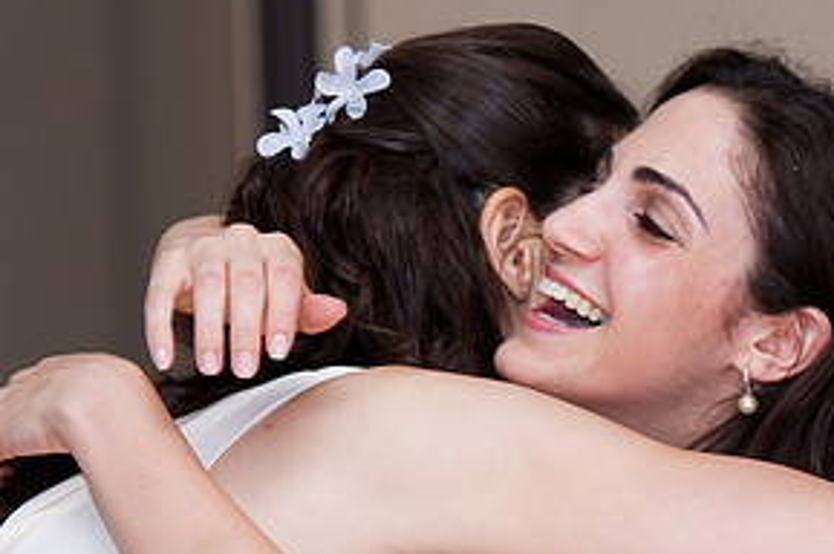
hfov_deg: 4.9
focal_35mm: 421
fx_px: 9742
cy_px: 449
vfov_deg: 3.3
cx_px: 652
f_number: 4
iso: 800
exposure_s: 1/160
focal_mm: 140
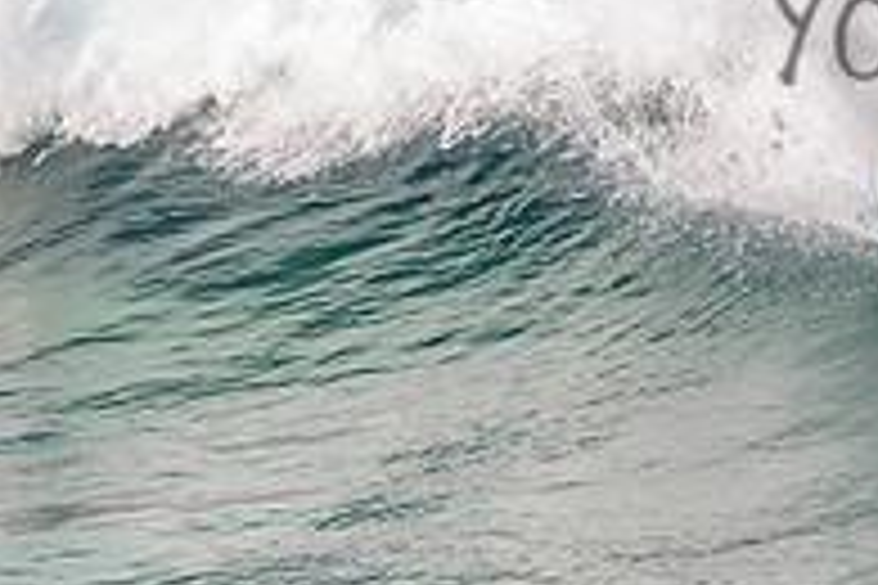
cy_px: -25
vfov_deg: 1.2
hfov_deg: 1.8
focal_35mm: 1161
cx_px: 1225
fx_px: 28313
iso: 1800
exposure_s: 1/2000
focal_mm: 390
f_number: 11
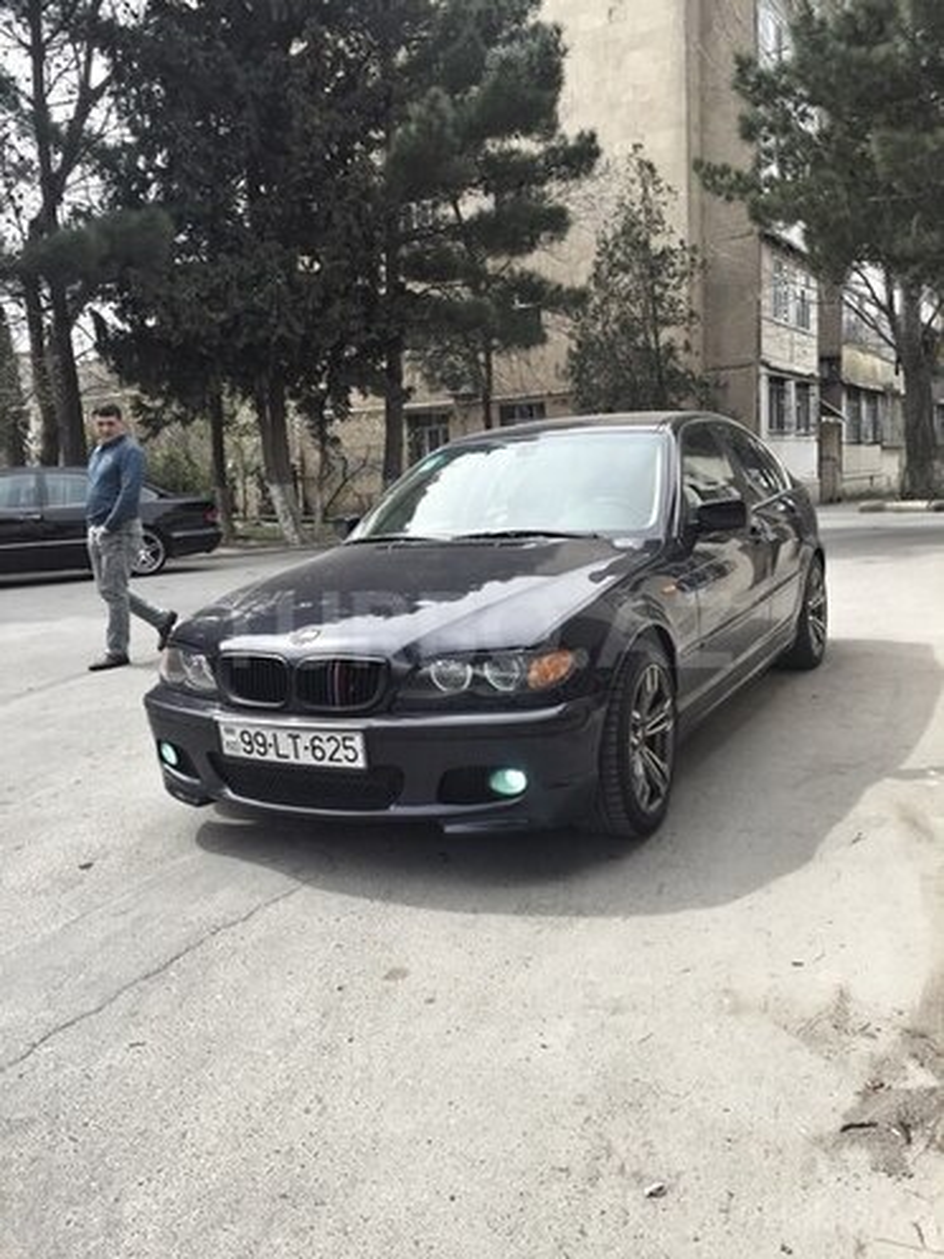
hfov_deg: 48.2
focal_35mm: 29
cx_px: 472
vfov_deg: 61.7
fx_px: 1054
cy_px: 630
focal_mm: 4.15
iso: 32
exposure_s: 1/659
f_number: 2.2
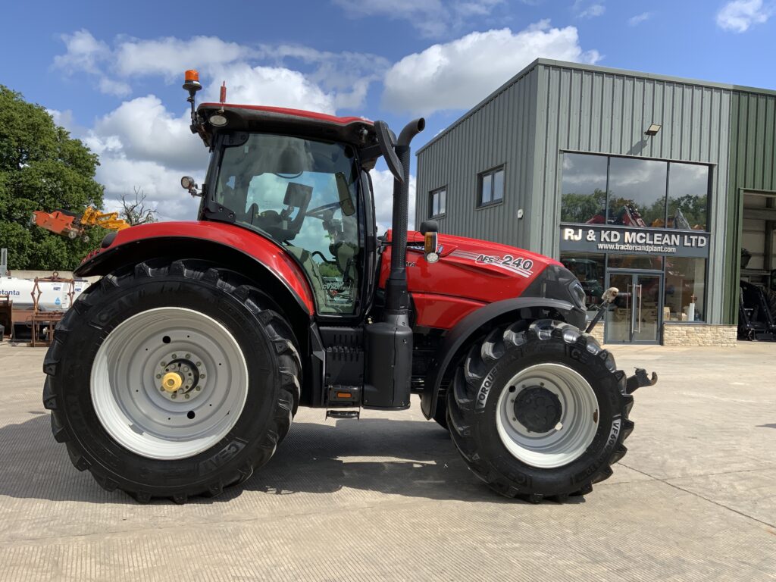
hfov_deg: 61.7
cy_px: 291
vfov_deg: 48.2
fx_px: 650
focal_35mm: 29
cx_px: 388
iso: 16
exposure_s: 1/1848
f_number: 1.8
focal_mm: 3
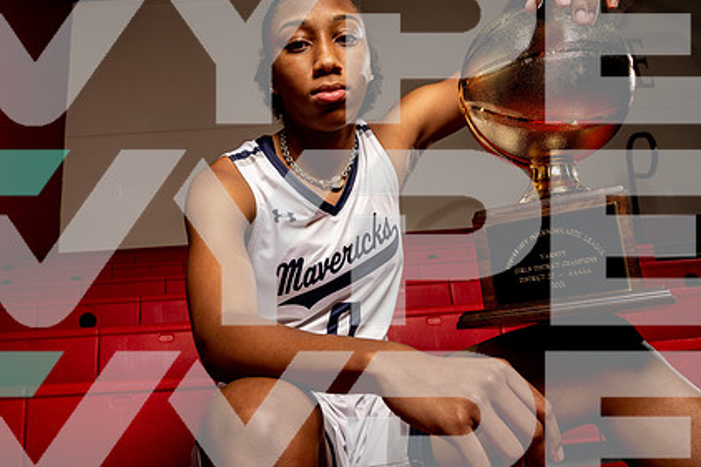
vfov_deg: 39.9
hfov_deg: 57.2
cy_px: 238
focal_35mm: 33
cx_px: 319
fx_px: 642
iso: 100
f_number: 7.1
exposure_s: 1/250
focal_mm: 24
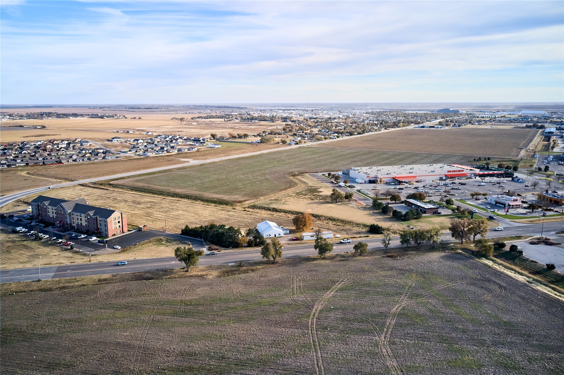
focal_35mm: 28
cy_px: 188
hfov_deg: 65.5
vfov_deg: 46.4
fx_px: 438
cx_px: 282
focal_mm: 10.3
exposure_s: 1/80
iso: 800
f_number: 5.6
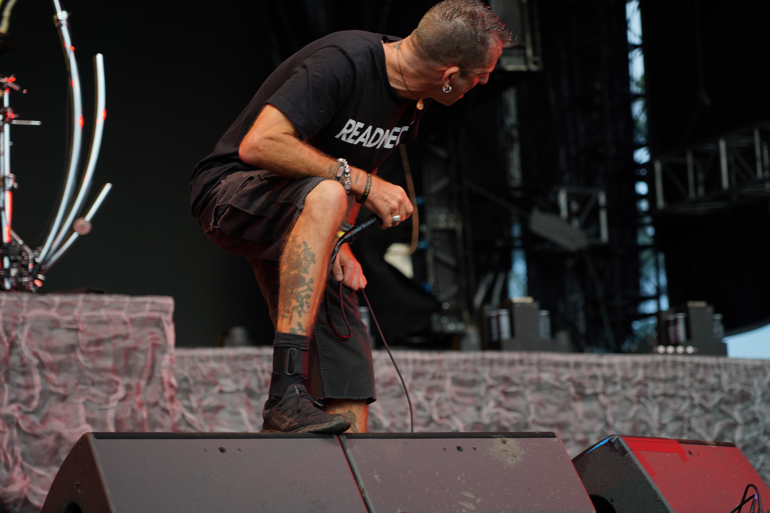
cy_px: 256
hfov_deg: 19.5
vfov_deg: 13.0
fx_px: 2246
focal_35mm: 105
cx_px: 385
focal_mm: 105
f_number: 4
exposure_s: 1/125
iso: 200
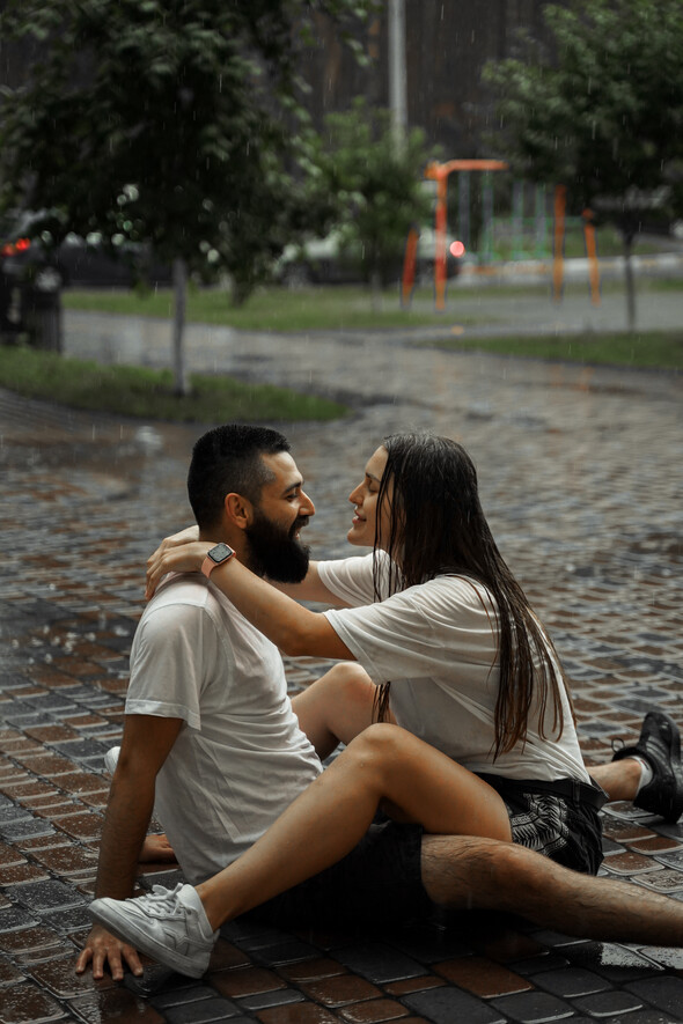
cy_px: 512
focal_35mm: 75
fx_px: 2134
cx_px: 342
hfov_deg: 18.2
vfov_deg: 27.0
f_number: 2.8
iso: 2000
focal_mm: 75
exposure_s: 1/320
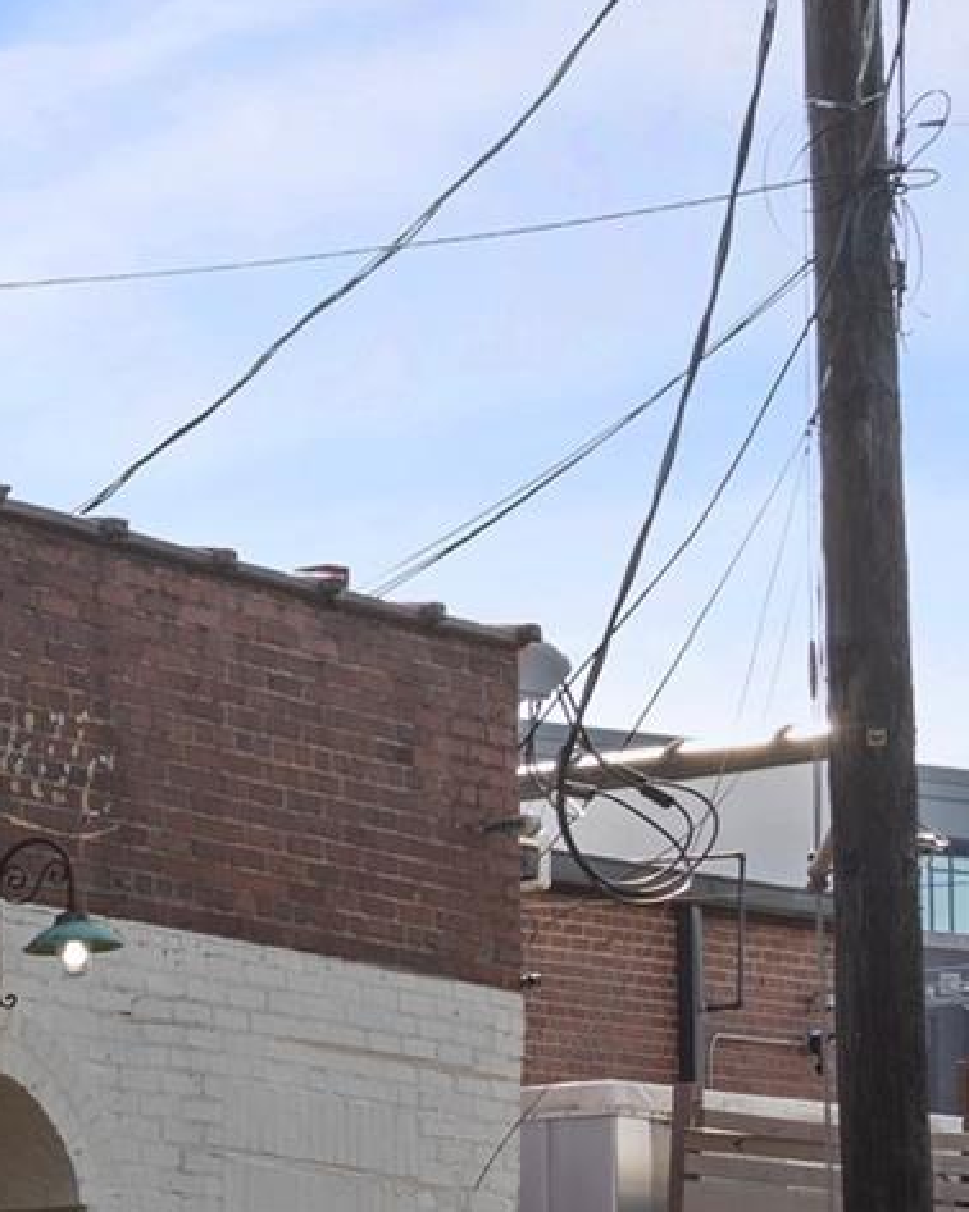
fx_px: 4520
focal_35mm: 126
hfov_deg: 10.4
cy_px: 1162
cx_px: -1407
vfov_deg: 15.1
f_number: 9
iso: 160
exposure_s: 1/50
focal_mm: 31
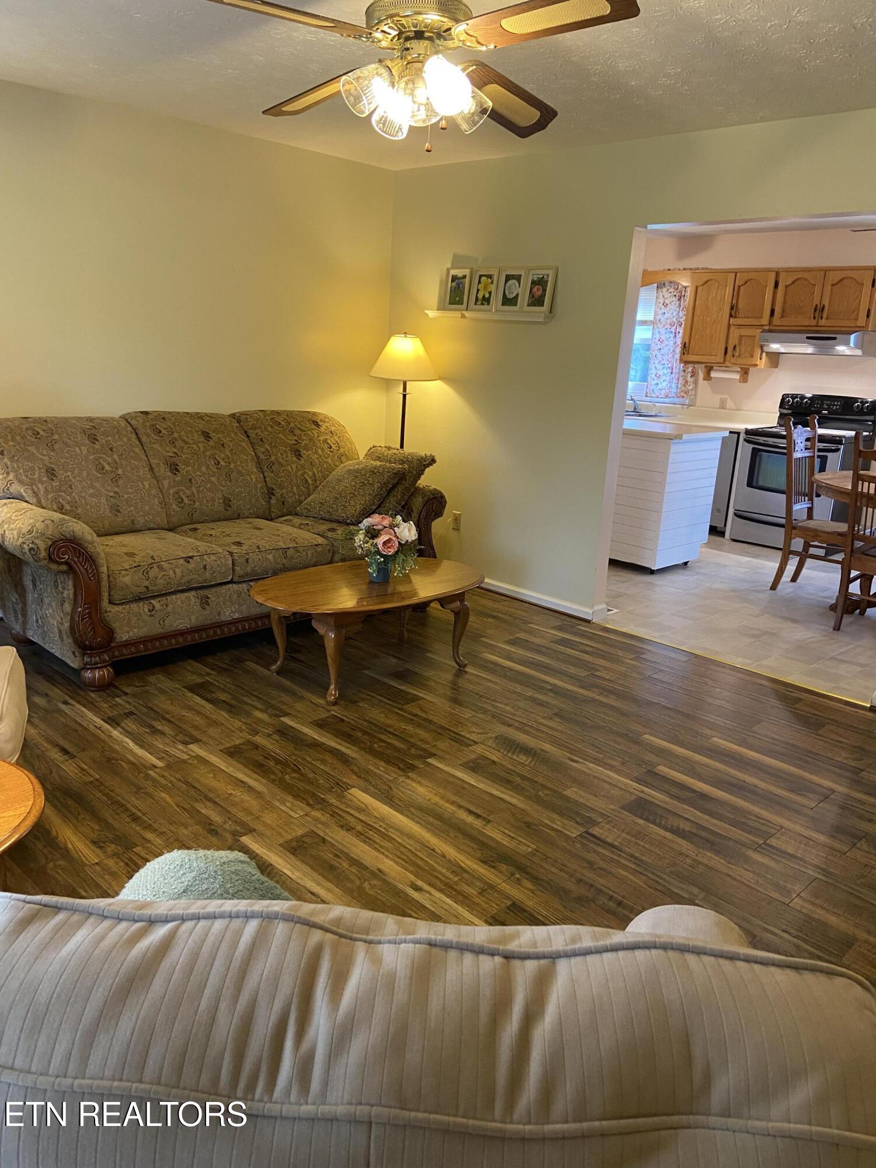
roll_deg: -3.1
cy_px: 584
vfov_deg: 67.3
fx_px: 877
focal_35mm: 26
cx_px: 438
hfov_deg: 53.1
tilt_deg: -12.9
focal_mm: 4.25
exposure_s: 1/60
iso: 250
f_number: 1.8
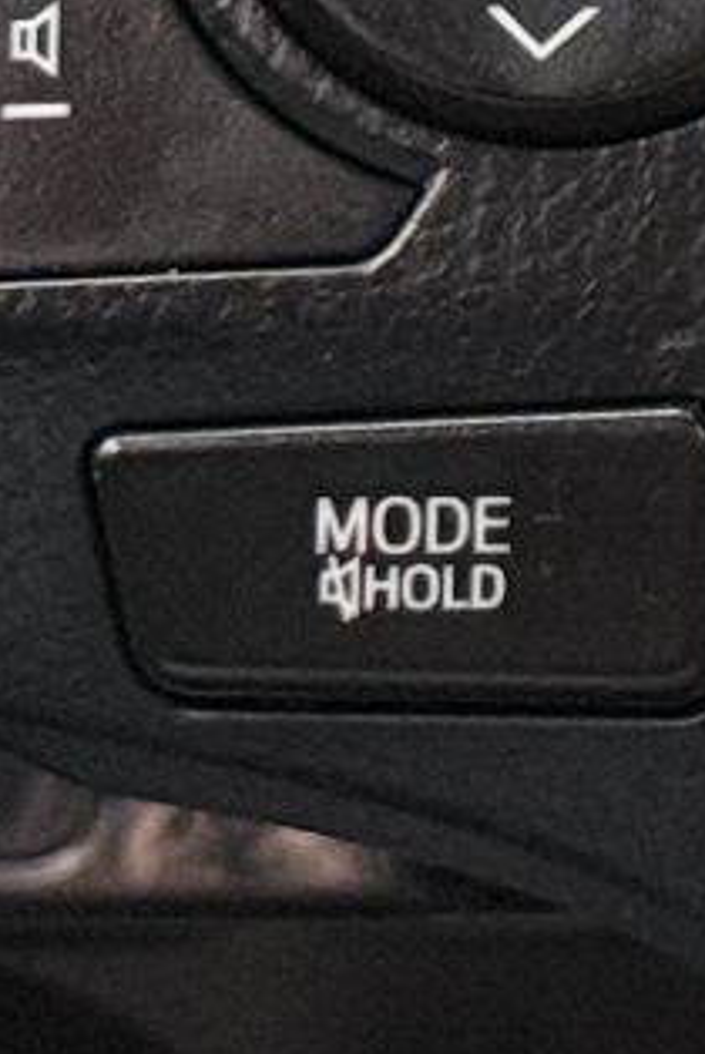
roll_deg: -3.4
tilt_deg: -17.1
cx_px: 2457
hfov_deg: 4.3
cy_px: -916
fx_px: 8939
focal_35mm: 305
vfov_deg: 6.6
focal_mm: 6.76
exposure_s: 1/40
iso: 320
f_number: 1.78
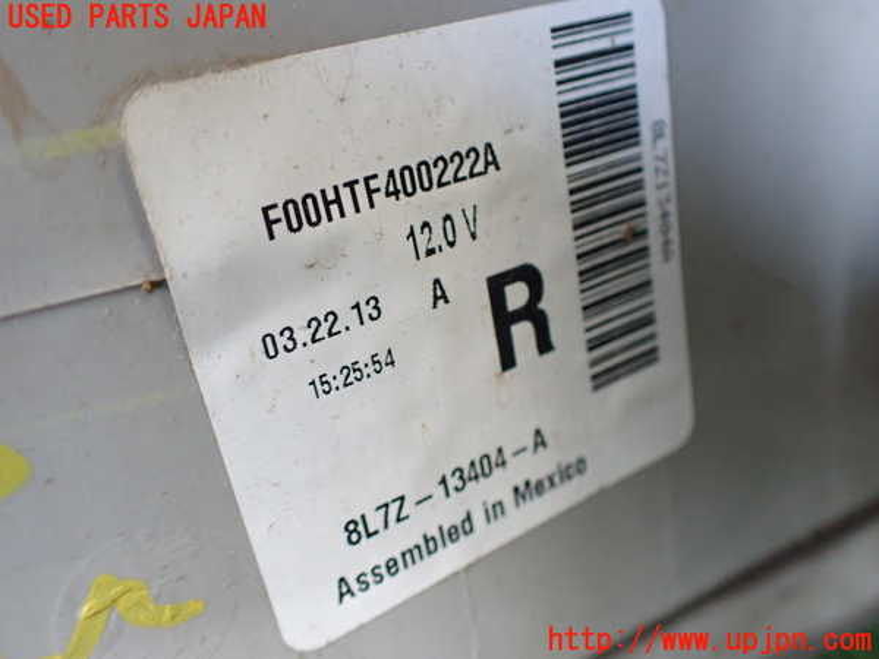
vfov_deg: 46.8
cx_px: 440
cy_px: 330
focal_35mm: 30
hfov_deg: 60.0
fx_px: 762
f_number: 2.3
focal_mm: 5.4
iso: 800
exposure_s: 1/125
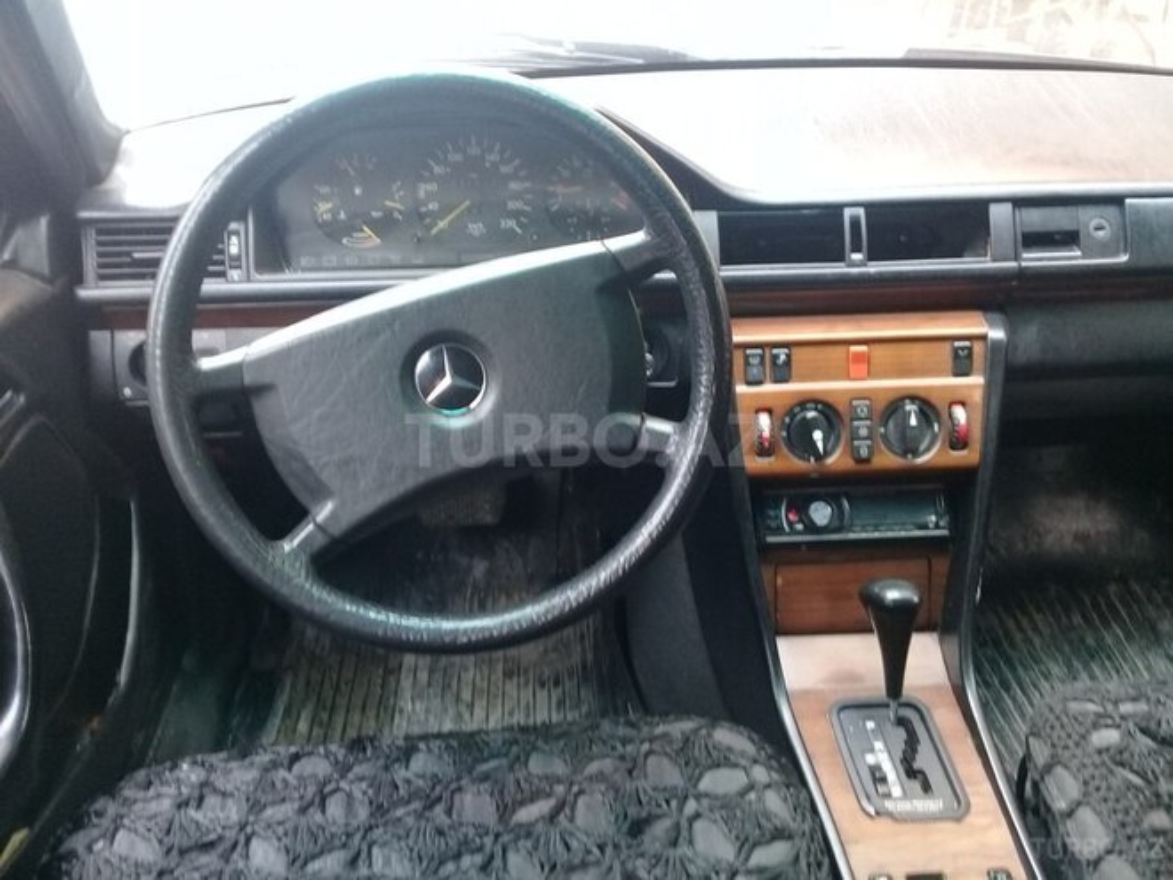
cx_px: 586
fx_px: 1050
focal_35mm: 31
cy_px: 440
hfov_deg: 58.4
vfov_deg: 45.4
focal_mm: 3.3
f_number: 2.2
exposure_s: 1/33
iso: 125
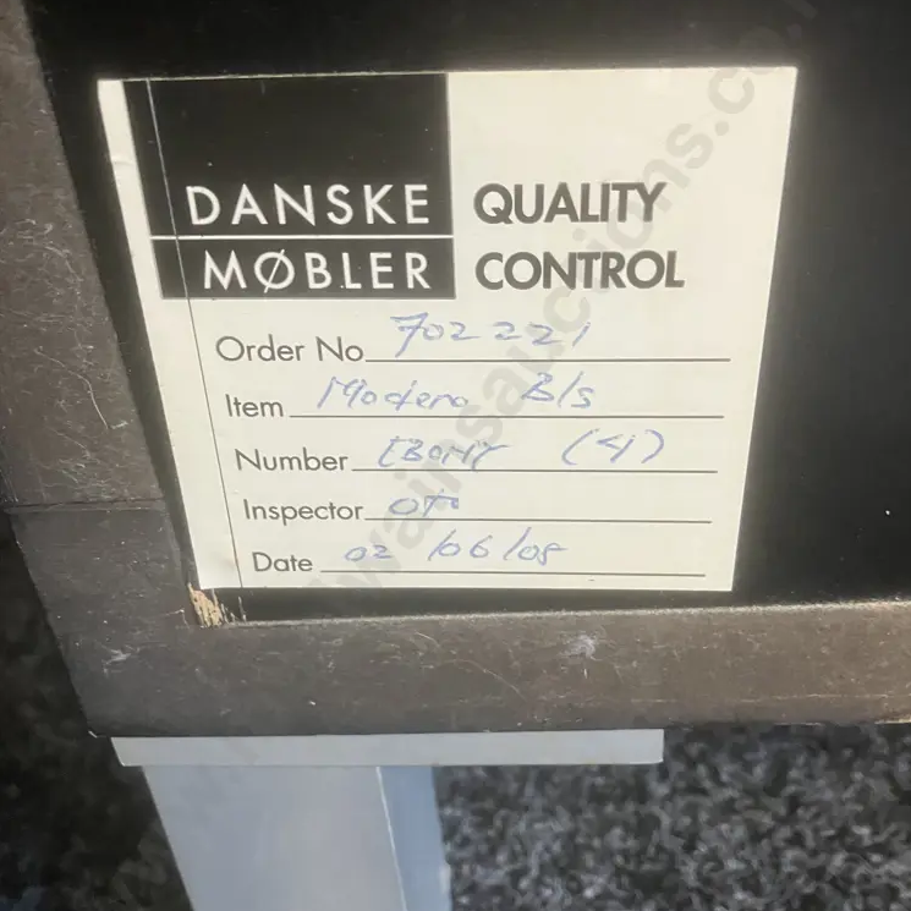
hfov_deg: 48.4
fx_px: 1012
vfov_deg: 48.4
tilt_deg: -30.2
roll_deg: +4.6
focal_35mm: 34
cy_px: 439
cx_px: 468
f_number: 1.8
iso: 320
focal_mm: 3.99
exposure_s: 1/50
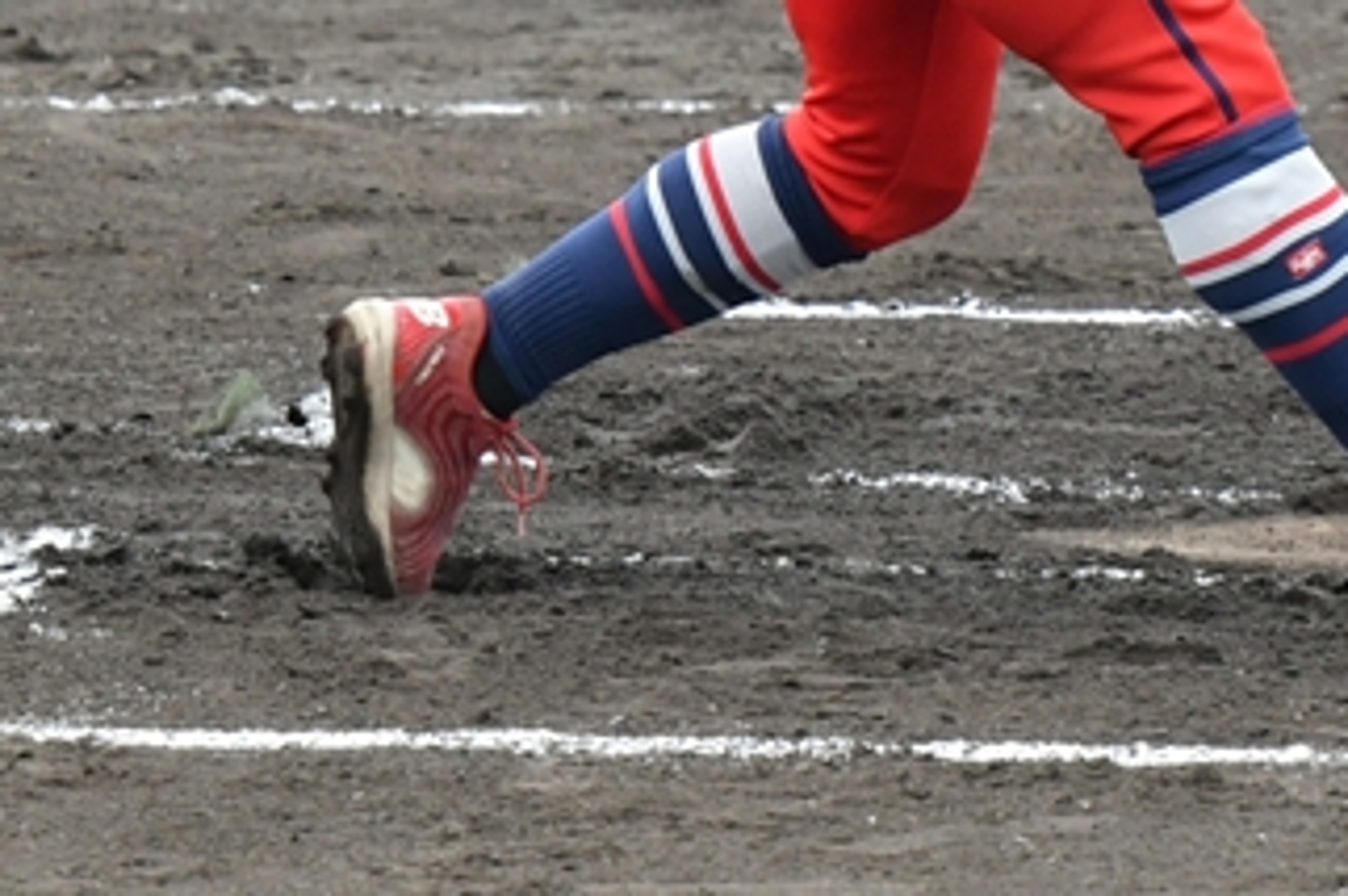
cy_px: -542
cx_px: 1021
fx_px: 40174
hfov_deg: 1.9
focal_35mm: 1074
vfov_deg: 1.3
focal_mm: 180
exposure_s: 1/2000
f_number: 4
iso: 720
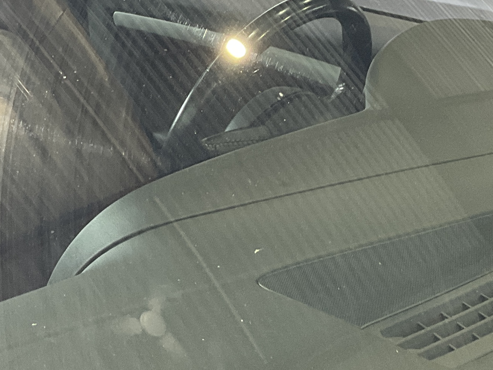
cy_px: 207
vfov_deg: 16.4
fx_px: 1282
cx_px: 77
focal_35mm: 90
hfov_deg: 21.4
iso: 80
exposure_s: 1/60
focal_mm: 3
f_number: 1.8
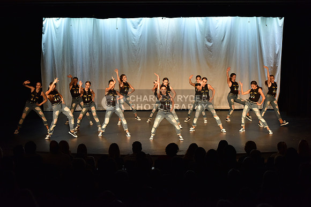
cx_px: 156
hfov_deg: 28.8
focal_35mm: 70
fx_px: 605
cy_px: 104
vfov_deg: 19.5
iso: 2000
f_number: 4
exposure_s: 1/500
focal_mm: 70
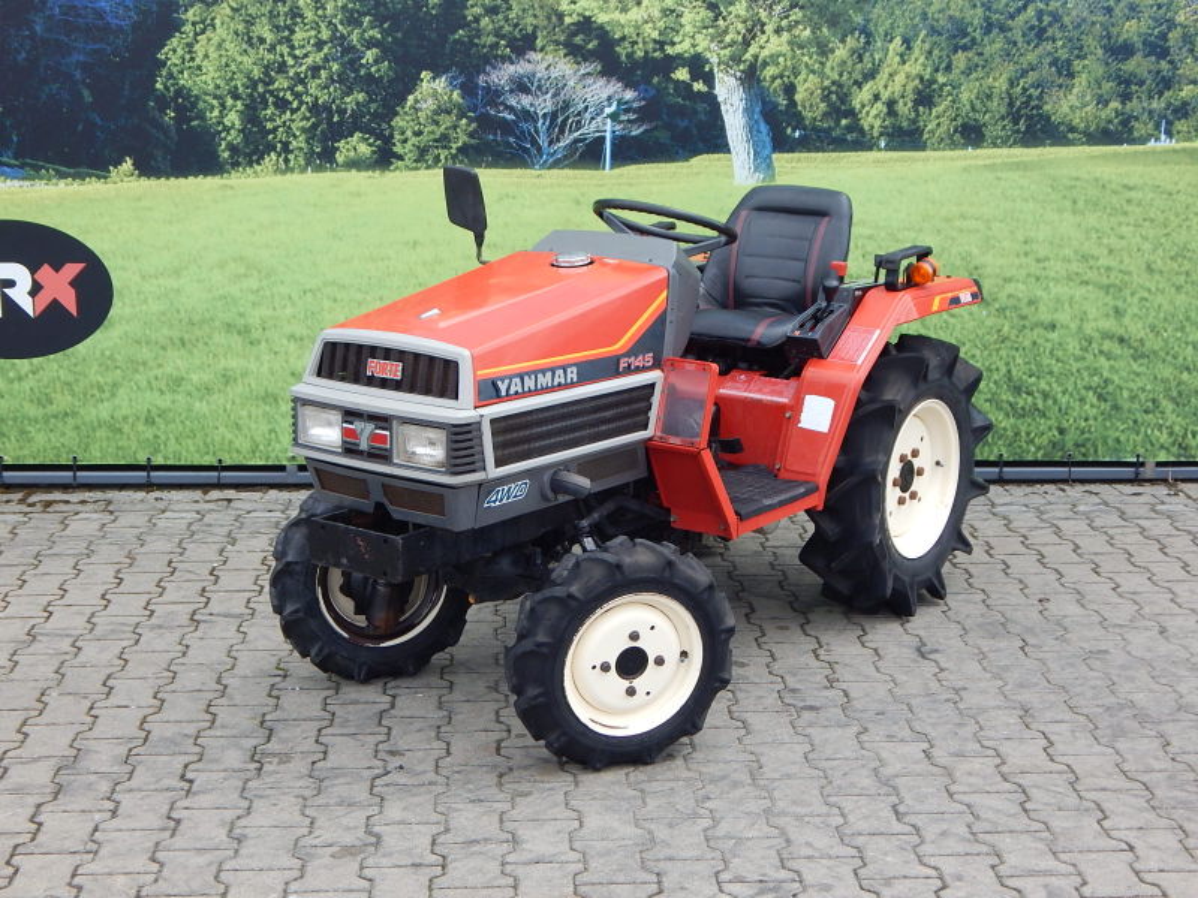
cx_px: 599
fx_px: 1869
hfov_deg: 35.5
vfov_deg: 27.0
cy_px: 449
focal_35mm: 54
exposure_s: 1/320
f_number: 3.8
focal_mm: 9.7
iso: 125
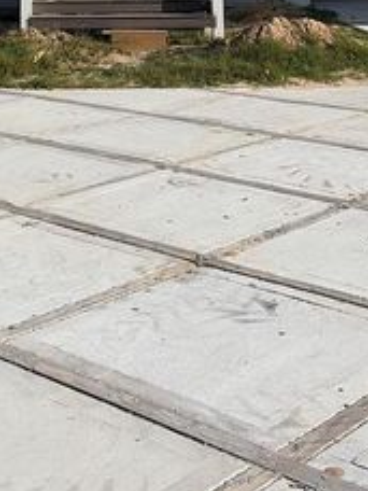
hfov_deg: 19.2
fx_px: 1077
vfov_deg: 23.3
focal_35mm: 76
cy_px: -115
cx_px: 88
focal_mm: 5.96
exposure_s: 1/6993
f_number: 1.6
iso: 50
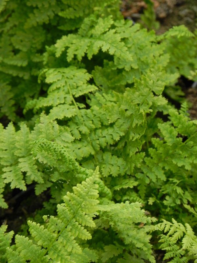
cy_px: 132
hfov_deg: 3.9
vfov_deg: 5.3
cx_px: 98
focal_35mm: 377
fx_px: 2861
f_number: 5
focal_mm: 67.2
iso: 160
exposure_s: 1/40
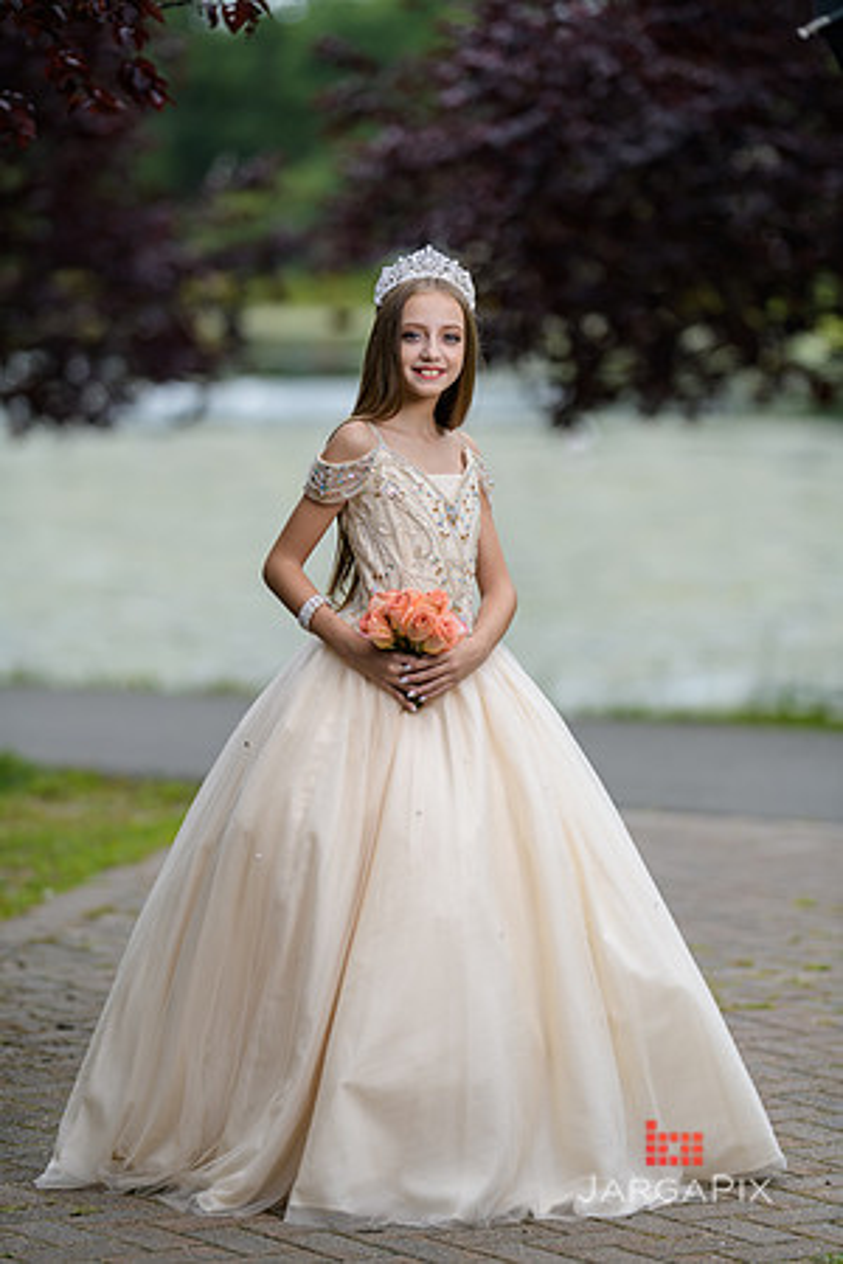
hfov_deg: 10.2
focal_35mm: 135
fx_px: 4742
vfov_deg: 15.2
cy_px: 632
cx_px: 422
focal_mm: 135
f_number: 2
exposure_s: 1/2000
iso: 100
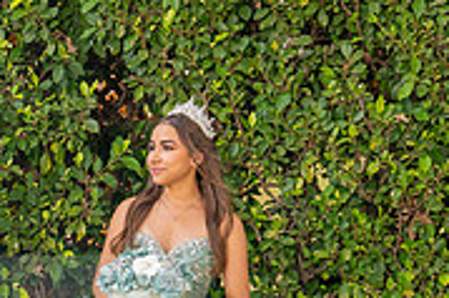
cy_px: 300
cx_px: -80
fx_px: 1283
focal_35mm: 103
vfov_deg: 13.1
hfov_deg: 18.8
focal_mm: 29
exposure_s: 1/200
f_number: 5.6
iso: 200
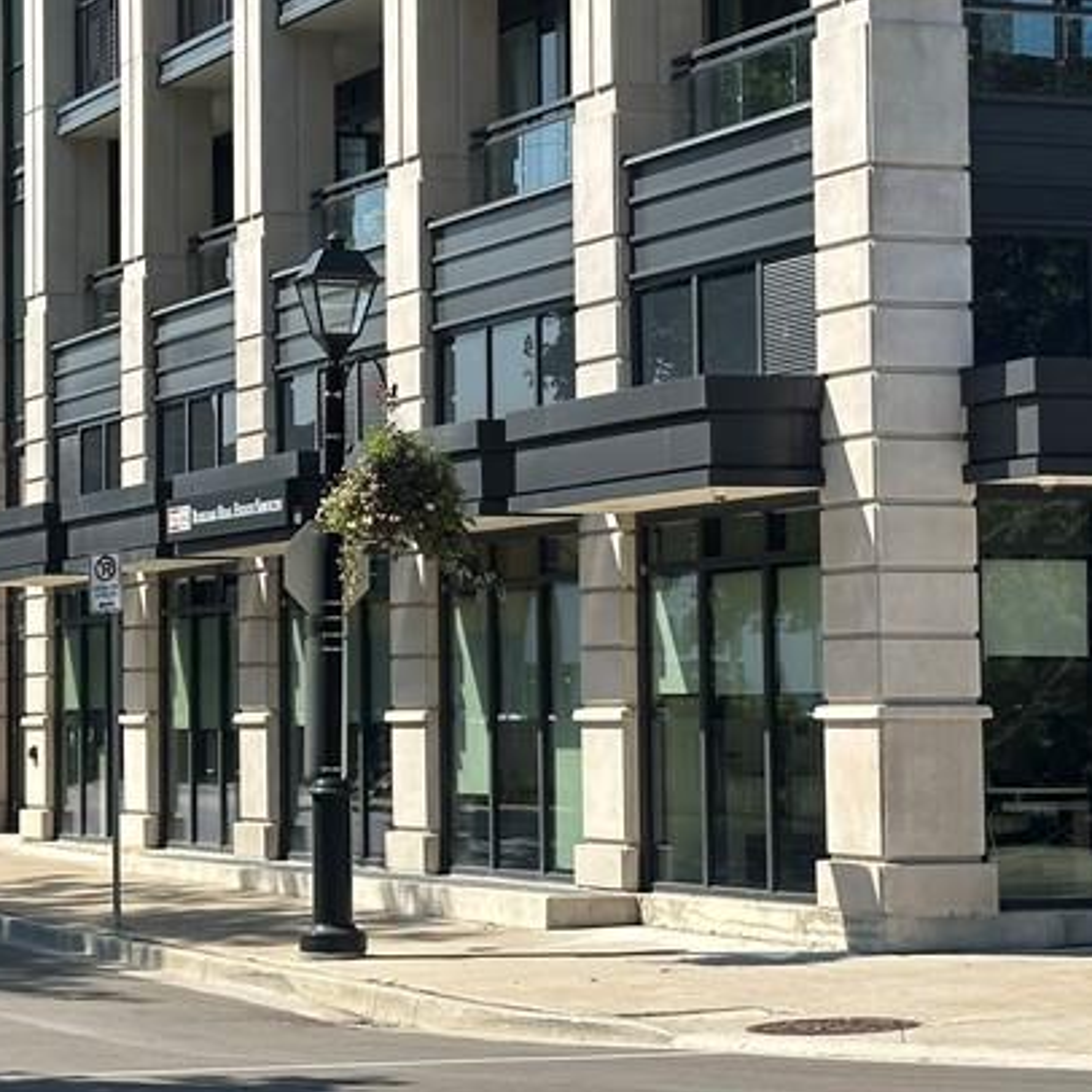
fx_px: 3819
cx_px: 226
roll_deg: +0.3
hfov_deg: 16.2
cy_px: 425
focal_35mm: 107
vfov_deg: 16.3
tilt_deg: +4.0
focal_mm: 6.86
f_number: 1.78
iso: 64
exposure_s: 1/2890
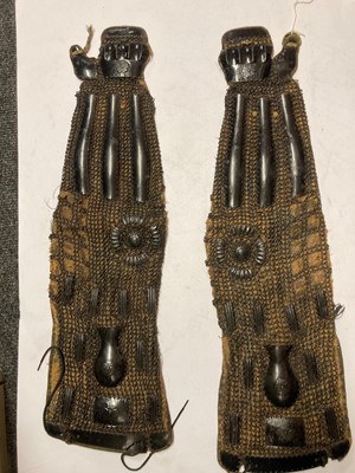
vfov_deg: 63.4
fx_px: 383
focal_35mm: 28
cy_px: 236
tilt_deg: -80.4
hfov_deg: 49.7
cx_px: 178
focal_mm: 3.99
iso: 100
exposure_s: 1/50
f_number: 1.8
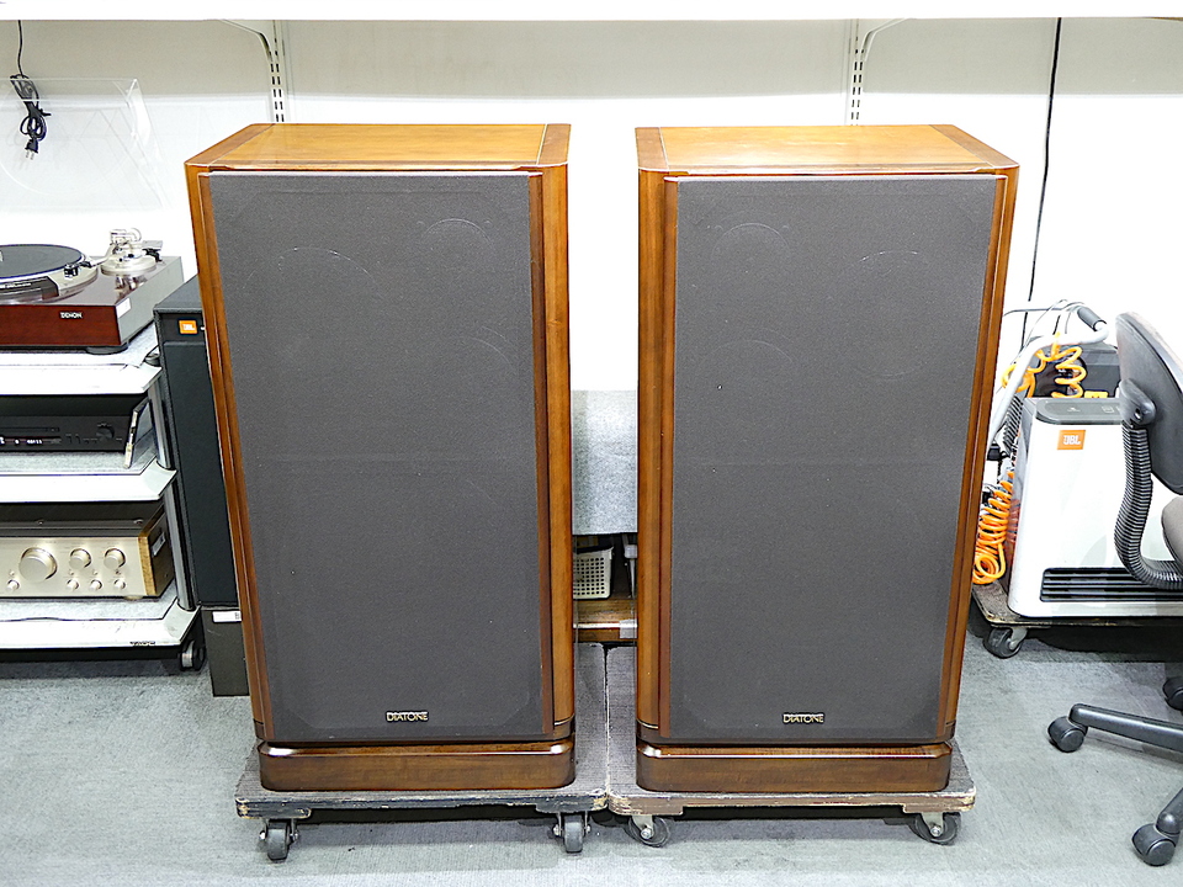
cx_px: 592
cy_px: 444
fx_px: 1196
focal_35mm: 35
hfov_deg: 52.6
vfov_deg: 40.7
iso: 200
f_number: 3.7
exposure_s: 1/2
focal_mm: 6.3
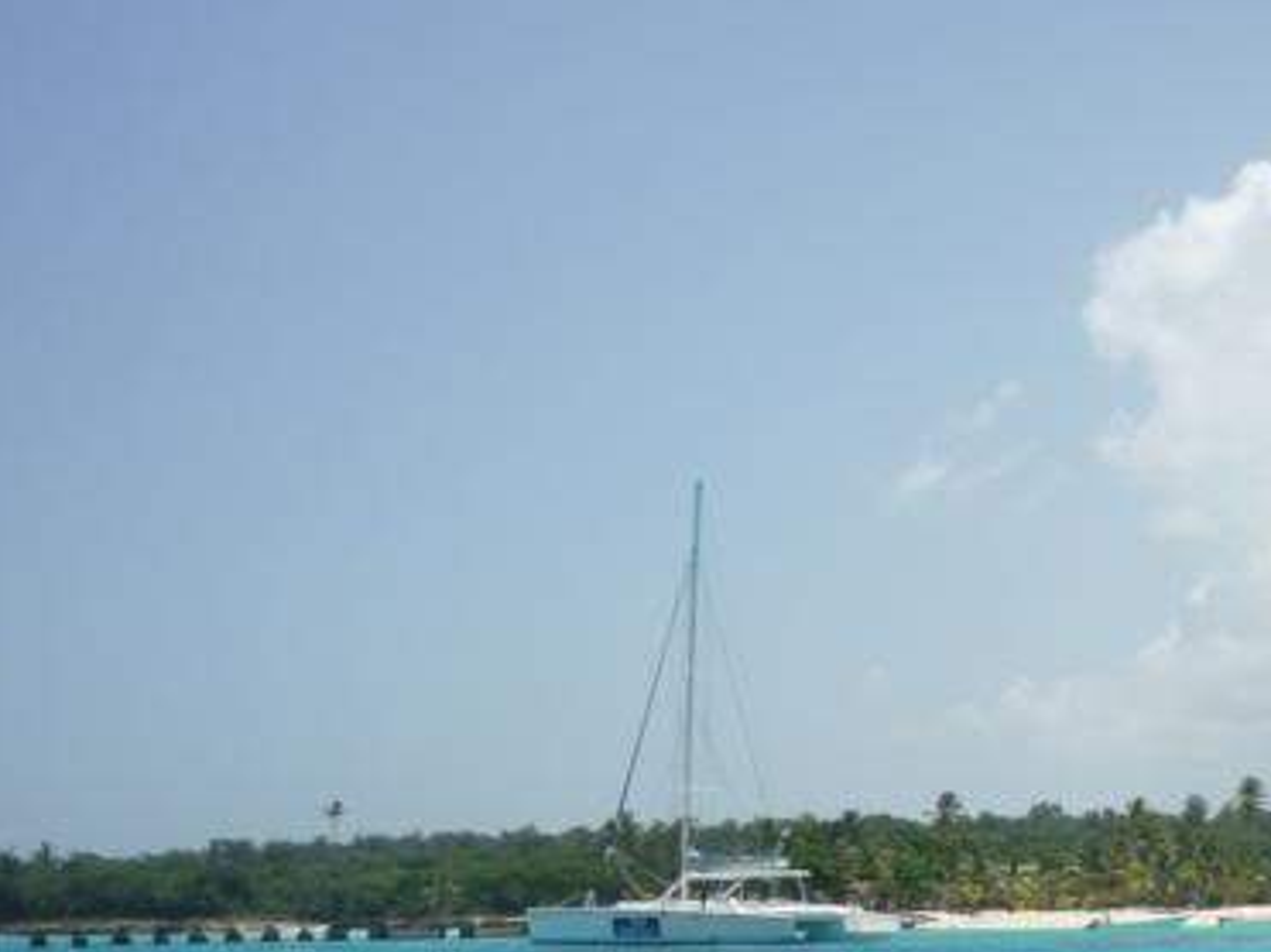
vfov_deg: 20.8
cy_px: 887
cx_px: 1165
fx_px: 2533
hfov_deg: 27.1
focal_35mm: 69
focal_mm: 5.2
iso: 100
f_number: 5.6
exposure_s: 1/640
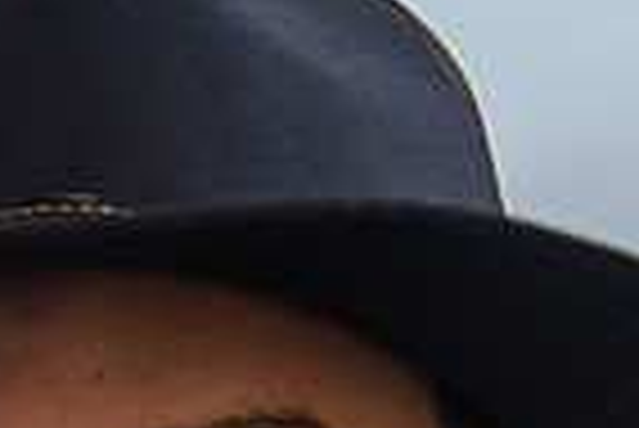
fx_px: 2896
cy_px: 637
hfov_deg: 12.3
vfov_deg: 8.3
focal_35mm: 163
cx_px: -104
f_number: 2.8
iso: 100
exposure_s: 1/320
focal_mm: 40
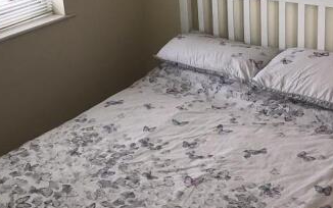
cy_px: 22
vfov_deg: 23.8
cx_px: 120
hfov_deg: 37.9
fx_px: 481
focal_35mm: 53
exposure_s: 1/182
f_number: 1.8
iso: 20
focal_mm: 3.99
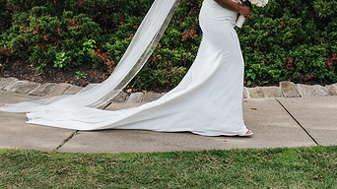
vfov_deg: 16.6
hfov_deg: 29.3
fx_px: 643
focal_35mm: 72
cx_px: 207
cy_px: 30
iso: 250
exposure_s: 1/1600
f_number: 2.8
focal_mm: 35
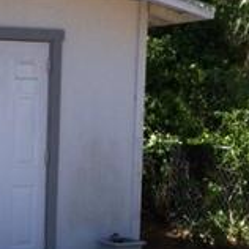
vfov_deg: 16.7
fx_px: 846
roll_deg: -1.6
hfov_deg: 16.4
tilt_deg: -1.8
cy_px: 170
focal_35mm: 104
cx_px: 0
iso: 32
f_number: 2.2
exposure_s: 1/1464
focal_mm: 4.15
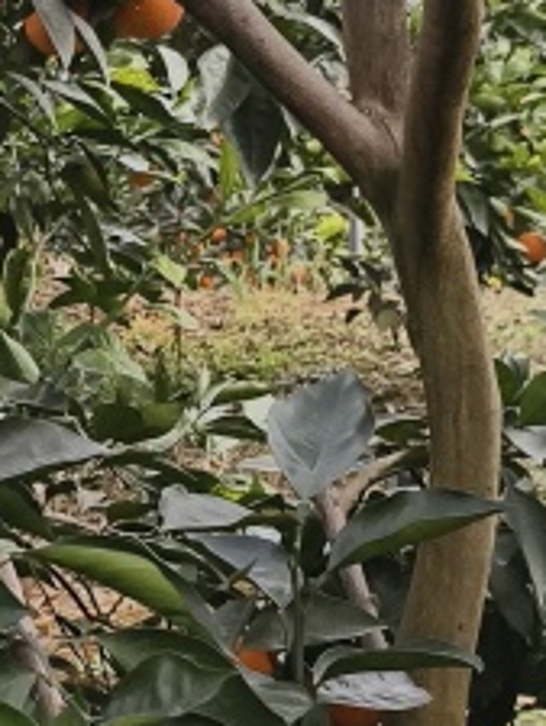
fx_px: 2290
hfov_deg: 13.5
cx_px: 39
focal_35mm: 109
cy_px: 373
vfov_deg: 18.0
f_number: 1.57
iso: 107
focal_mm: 5.6
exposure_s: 1/693
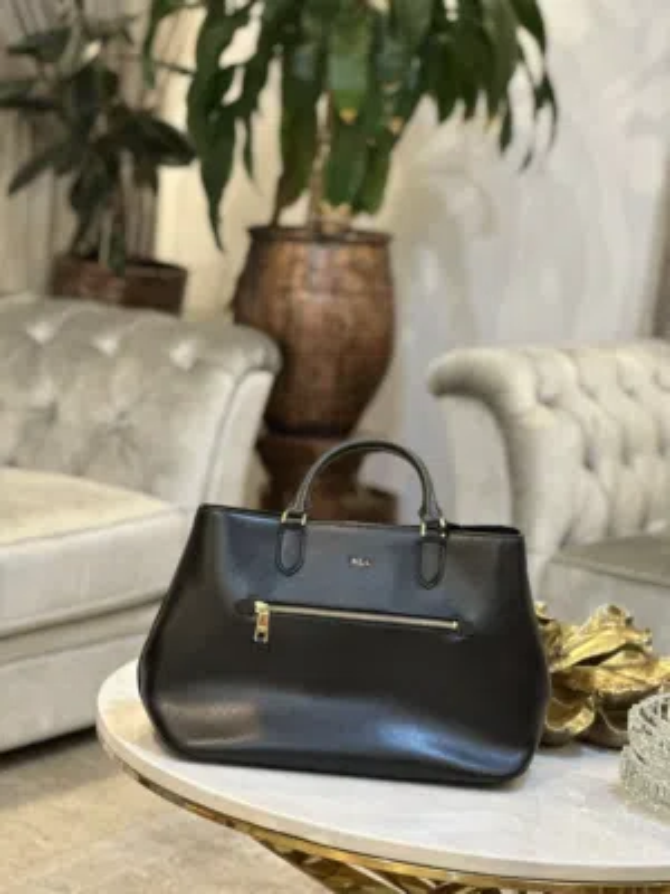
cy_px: 447
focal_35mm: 77
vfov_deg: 25.3
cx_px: 335
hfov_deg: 19.1
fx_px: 1987
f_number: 2.8
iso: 400
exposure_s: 1/25
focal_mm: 9
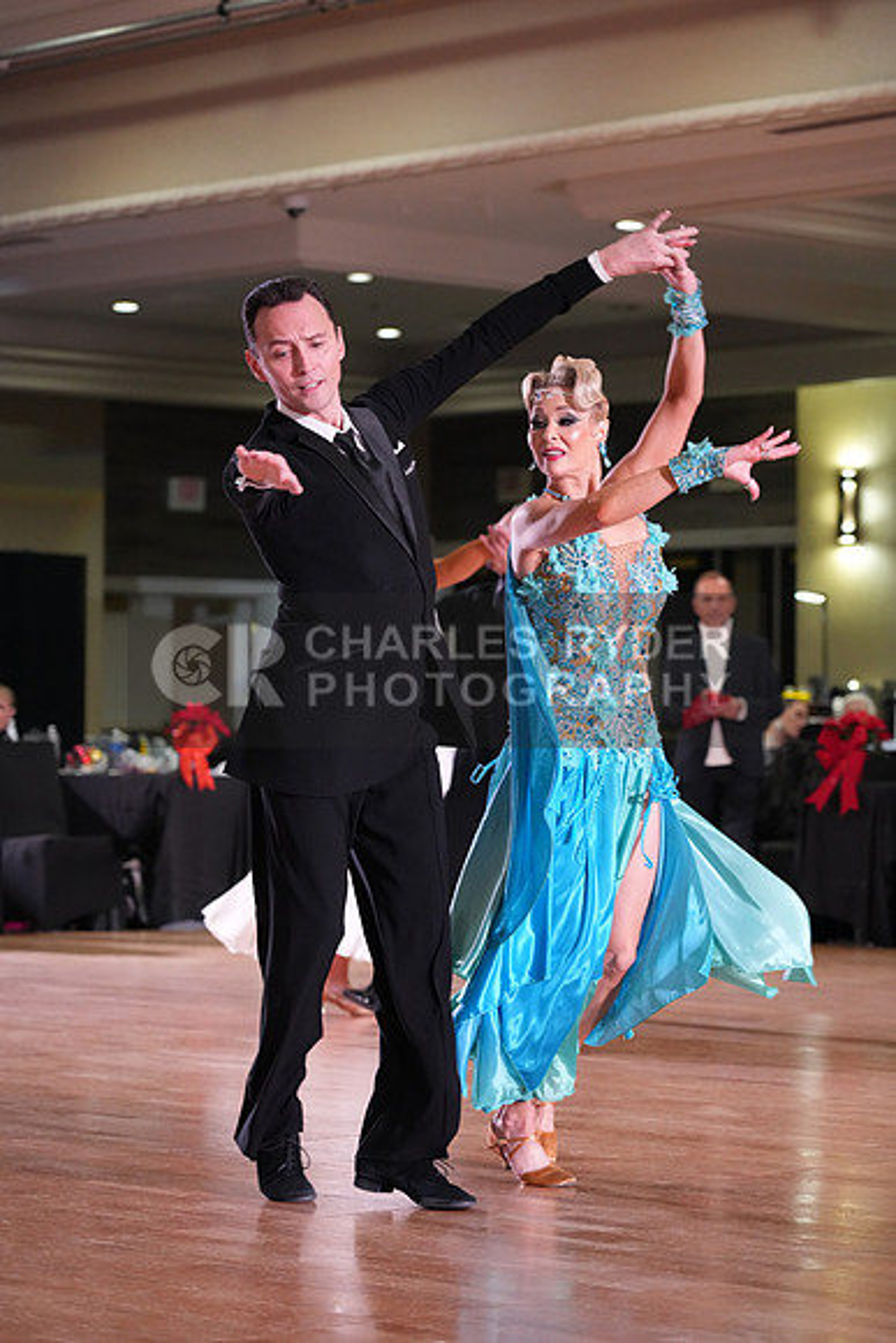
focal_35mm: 105
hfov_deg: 13.0
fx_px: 3917
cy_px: 672
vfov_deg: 19.5
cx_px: 448
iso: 5000
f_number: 4
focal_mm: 105
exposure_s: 1/320
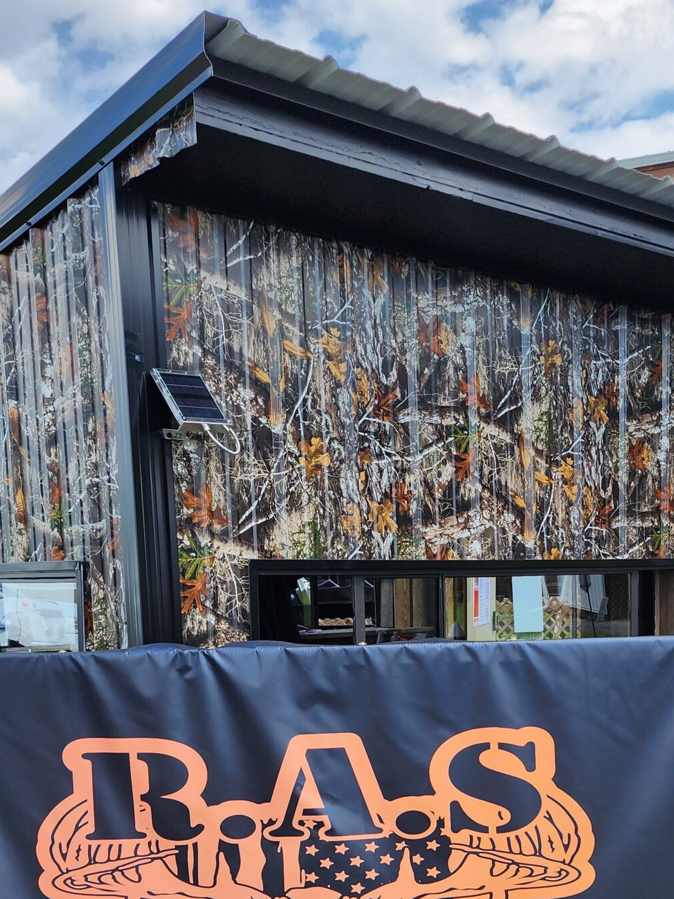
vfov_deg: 41.2
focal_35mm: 44
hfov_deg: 32.4
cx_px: 481
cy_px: 717
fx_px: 1142
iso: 12
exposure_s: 1/550
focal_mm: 6.4
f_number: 1.8
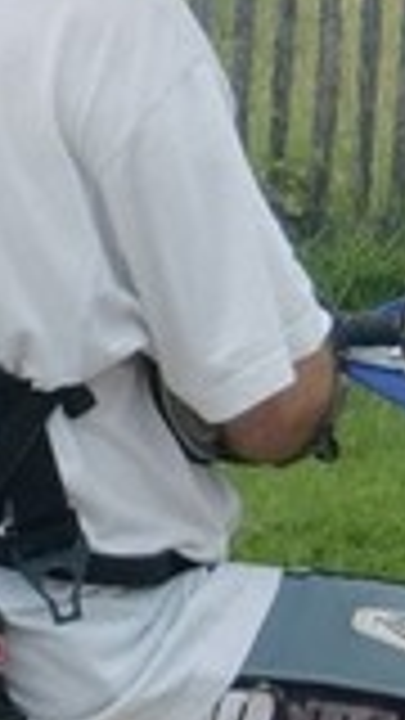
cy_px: 356
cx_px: -81
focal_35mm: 207
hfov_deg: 5.8
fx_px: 3952
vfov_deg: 10.4
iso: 64
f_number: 3.9
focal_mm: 6.66
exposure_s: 1/100
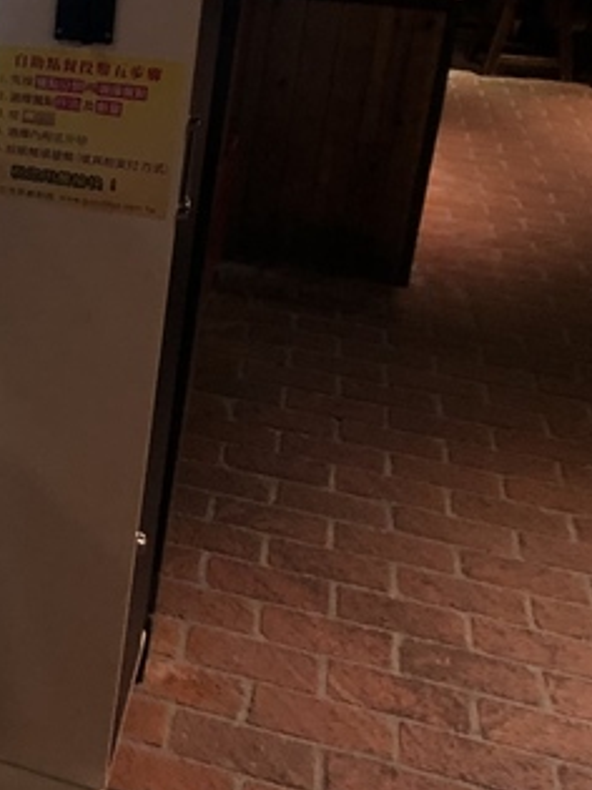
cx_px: -256
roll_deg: -1.7
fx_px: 2031
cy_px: 193
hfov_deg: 15.5
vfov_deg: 21.8
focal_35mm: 89
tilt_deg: -18.6
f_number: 1.8
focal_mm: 3.99
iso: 40
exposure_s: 1/15
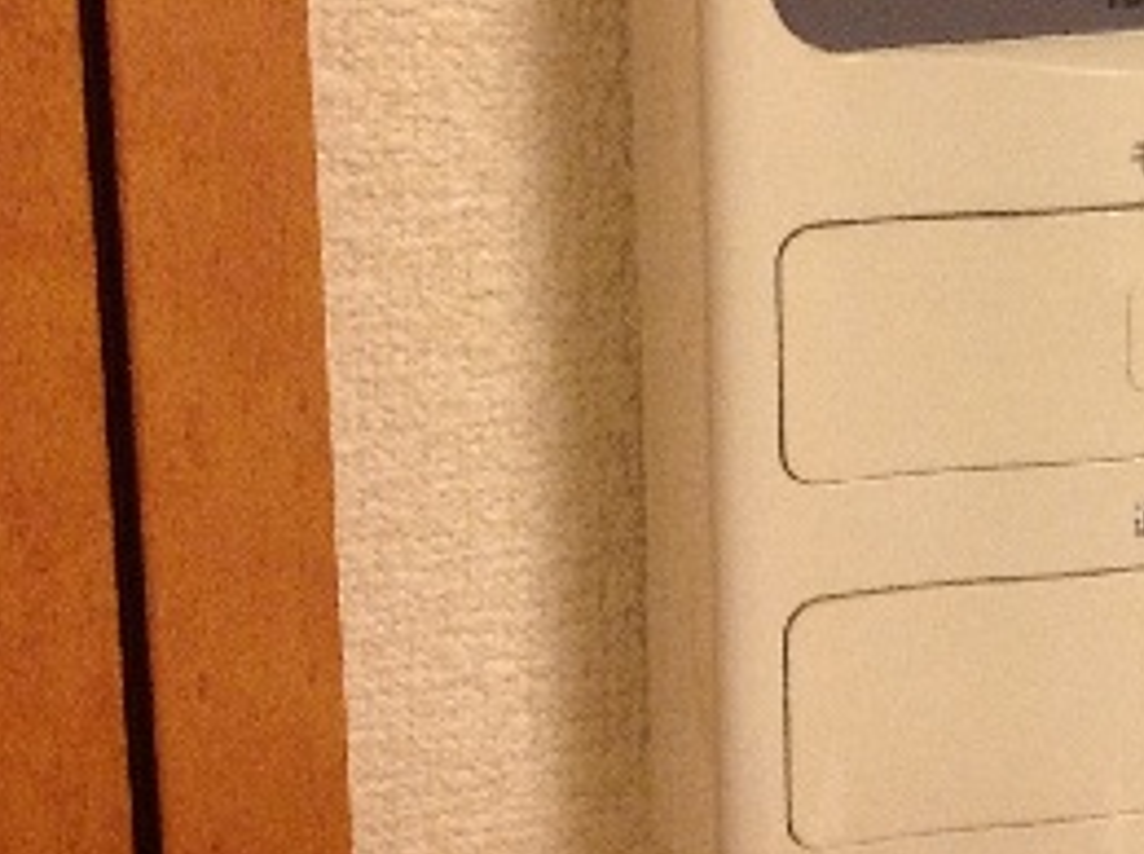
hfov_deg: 18.7
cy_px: 22
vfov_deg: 14.4
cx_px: 1267
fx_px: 3332
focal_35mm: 101
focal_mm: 4.28
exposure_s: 1/15
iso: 125
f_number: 2.4
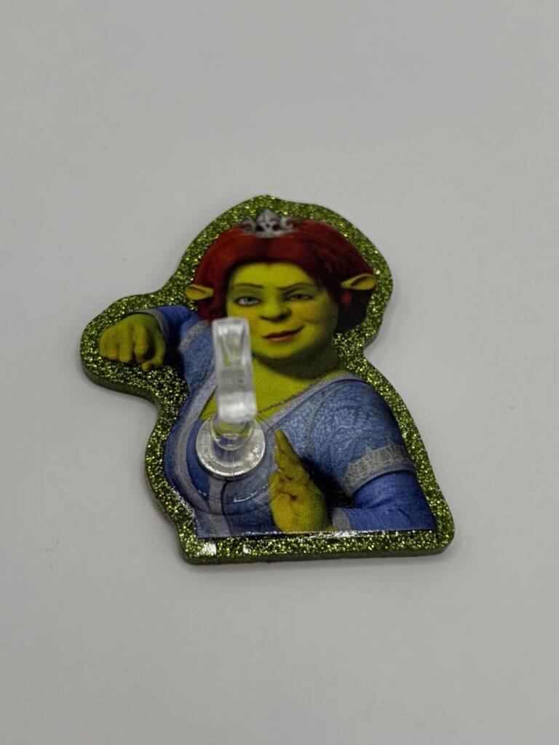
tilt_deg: -64.5
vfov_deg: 67.3
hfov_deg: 53.1
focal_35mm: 26
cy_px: 372
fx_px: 560
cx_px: 280
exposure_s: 1/907
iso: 50
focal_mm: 5.96
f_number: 1.6
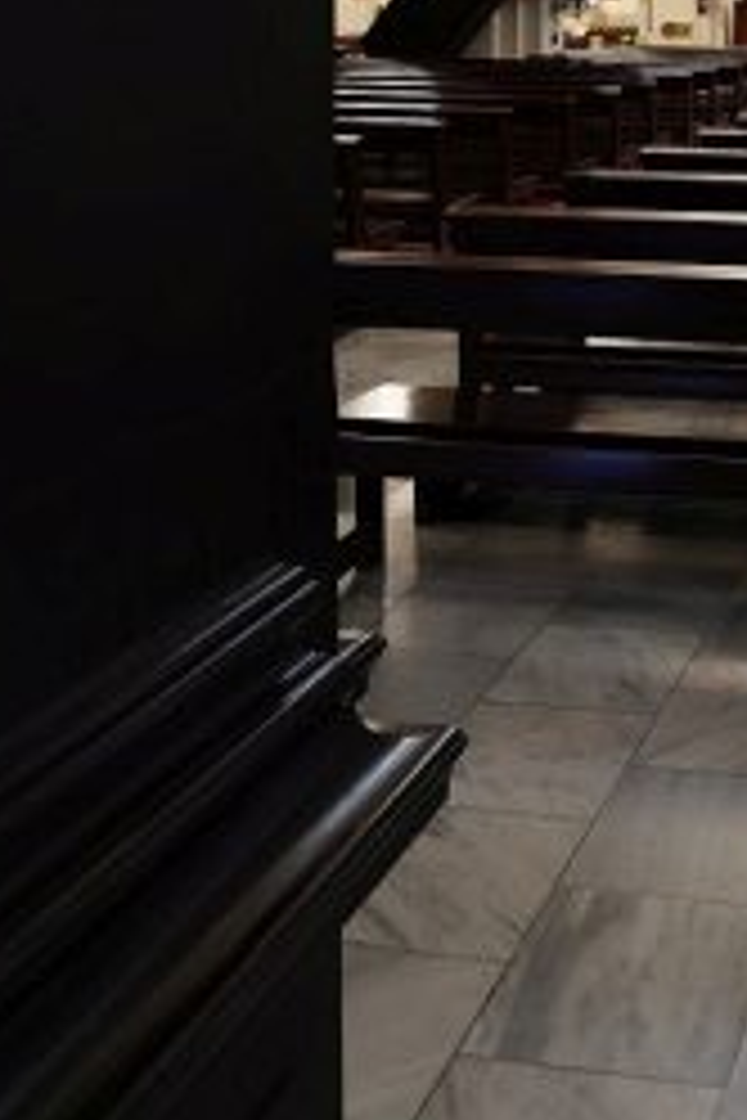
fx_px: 1401
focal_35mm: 45
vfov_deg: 39.4
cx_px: 853
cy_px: 45
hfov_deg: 27.0
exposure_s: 1/30
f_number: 4
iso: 800
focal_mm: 14
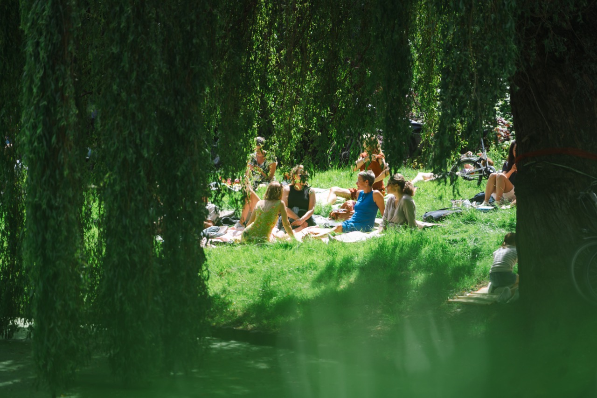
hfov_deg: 13.7
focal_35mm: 150
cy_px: 199
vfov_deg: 9.1
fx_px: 2487
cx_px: 298
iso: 100
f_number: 2.8
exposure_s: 1/800
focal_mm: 150
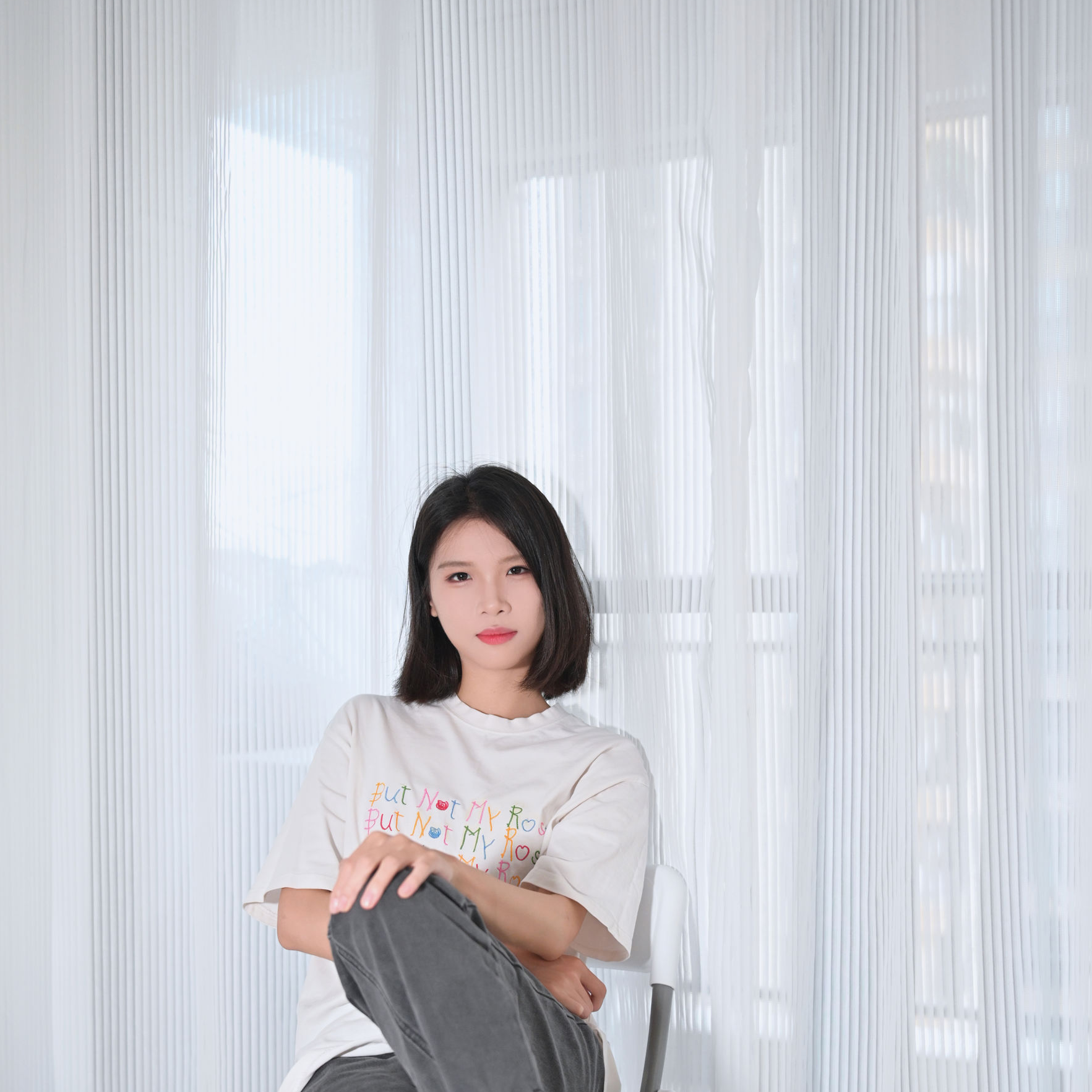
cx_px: 551
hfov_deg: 32.8
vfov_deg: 32.4
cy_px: 752
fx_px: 1856
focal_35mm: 52
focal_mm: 40
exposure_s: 1/100
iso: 1600
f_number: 2.2
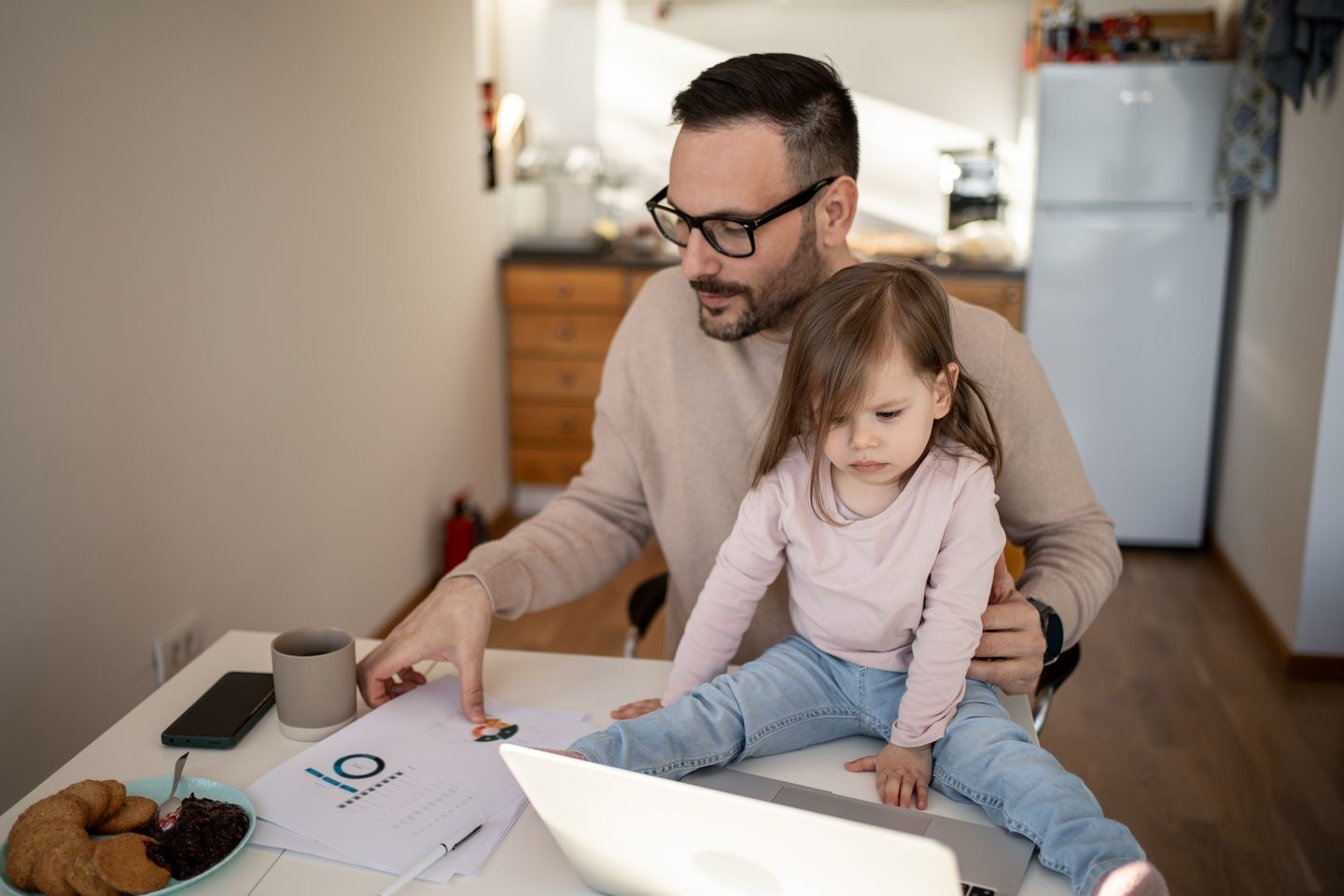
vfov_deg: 37.9
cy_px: 448
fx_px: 1307
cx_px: 672
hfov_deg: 54.4
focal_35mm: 35
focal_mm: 35
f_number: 1.8
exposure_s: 1/250
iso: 100
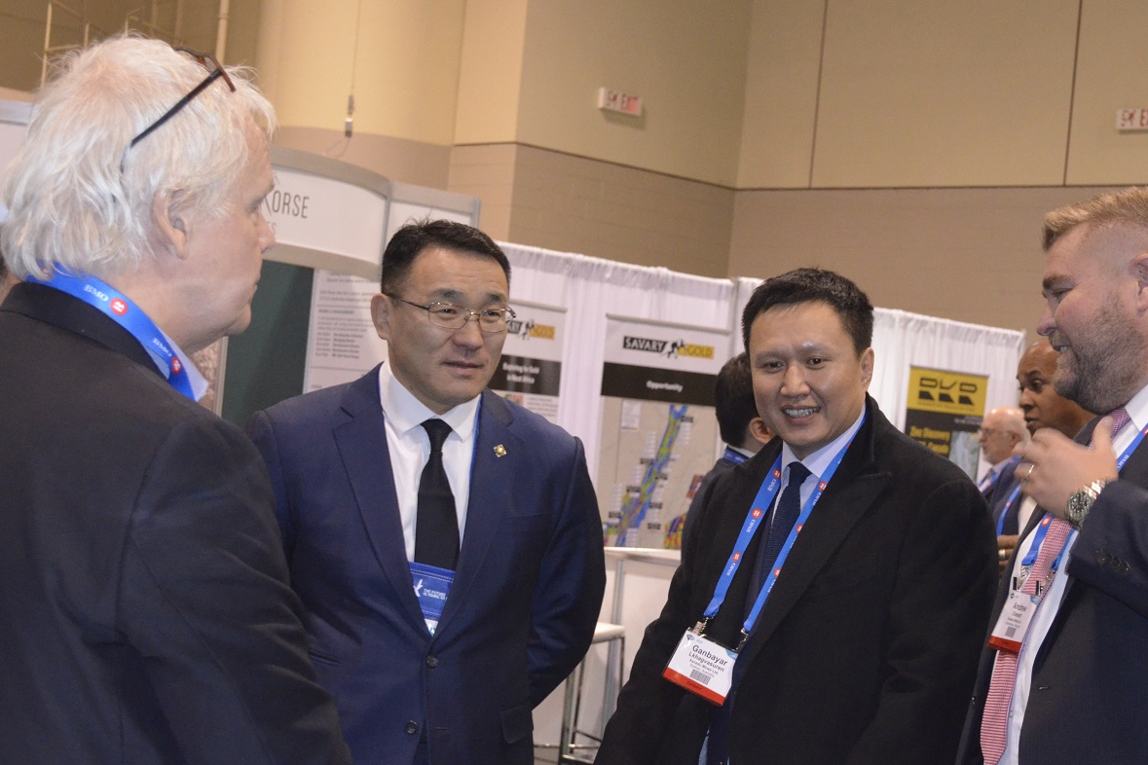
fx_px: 2125
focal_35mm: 67
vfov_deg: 20.4
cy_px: 451
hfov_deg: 30.2
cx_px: 656
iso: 3200
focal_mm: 35
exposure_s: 1/60
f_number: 5
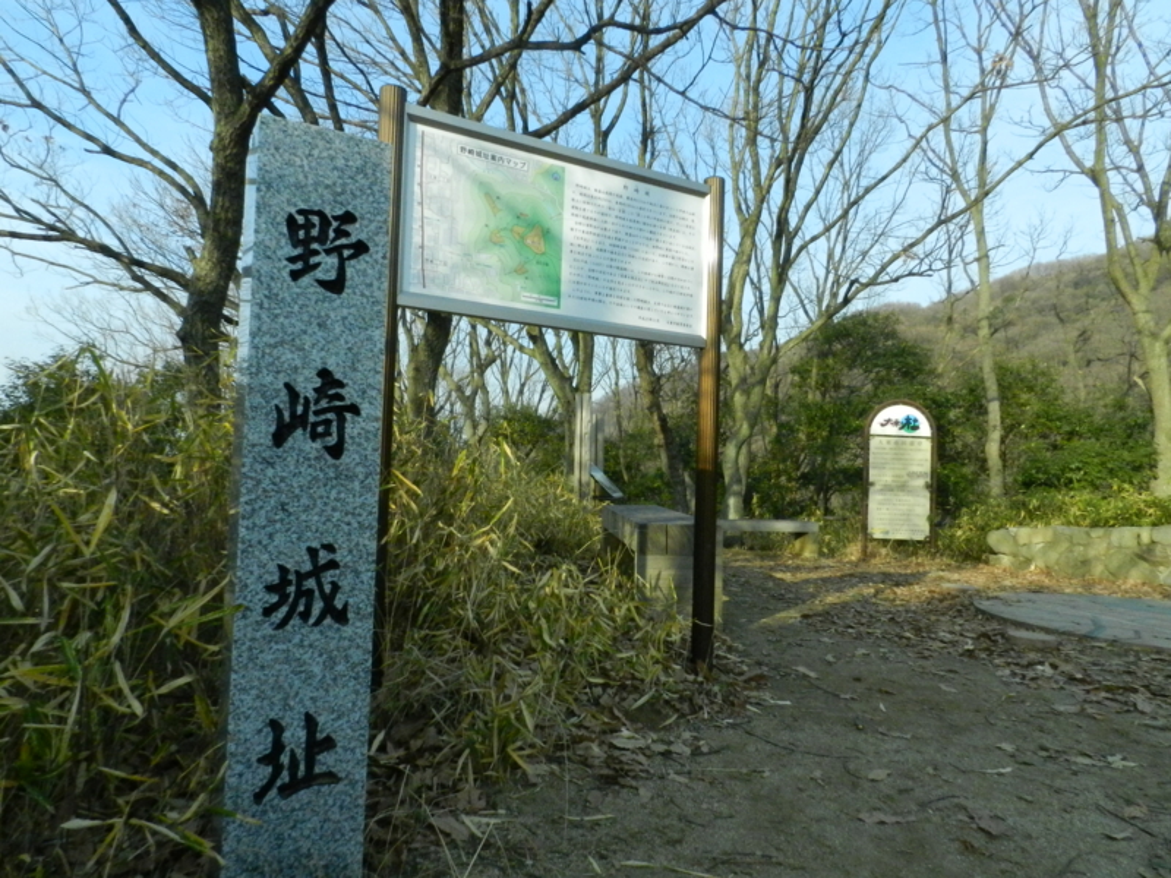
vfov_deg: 58.9
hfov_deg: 73.9
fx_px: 778
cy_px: 439
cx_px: 586
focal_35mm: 23
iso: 800
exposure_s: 1/800
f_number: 6.3
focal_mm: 4
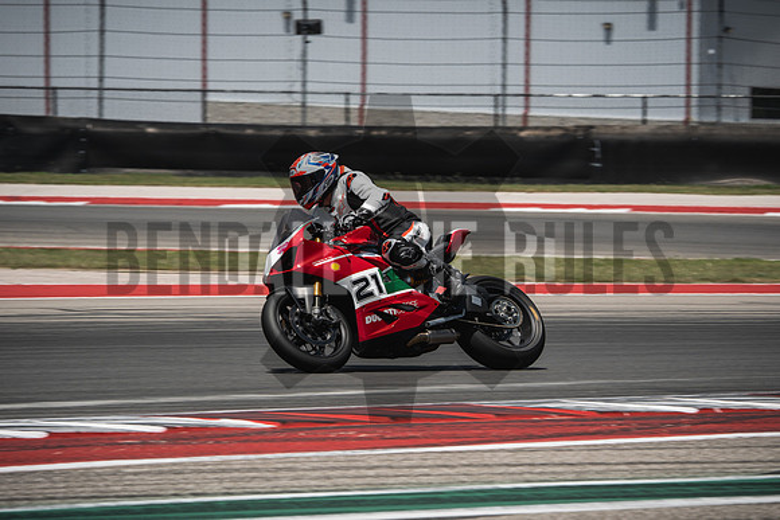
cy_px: 260
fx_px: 6501
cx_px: 390
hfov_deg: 6.9
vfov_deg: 4.6
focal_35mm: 300
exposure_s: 1/400
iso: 160
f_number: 8
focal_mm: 200
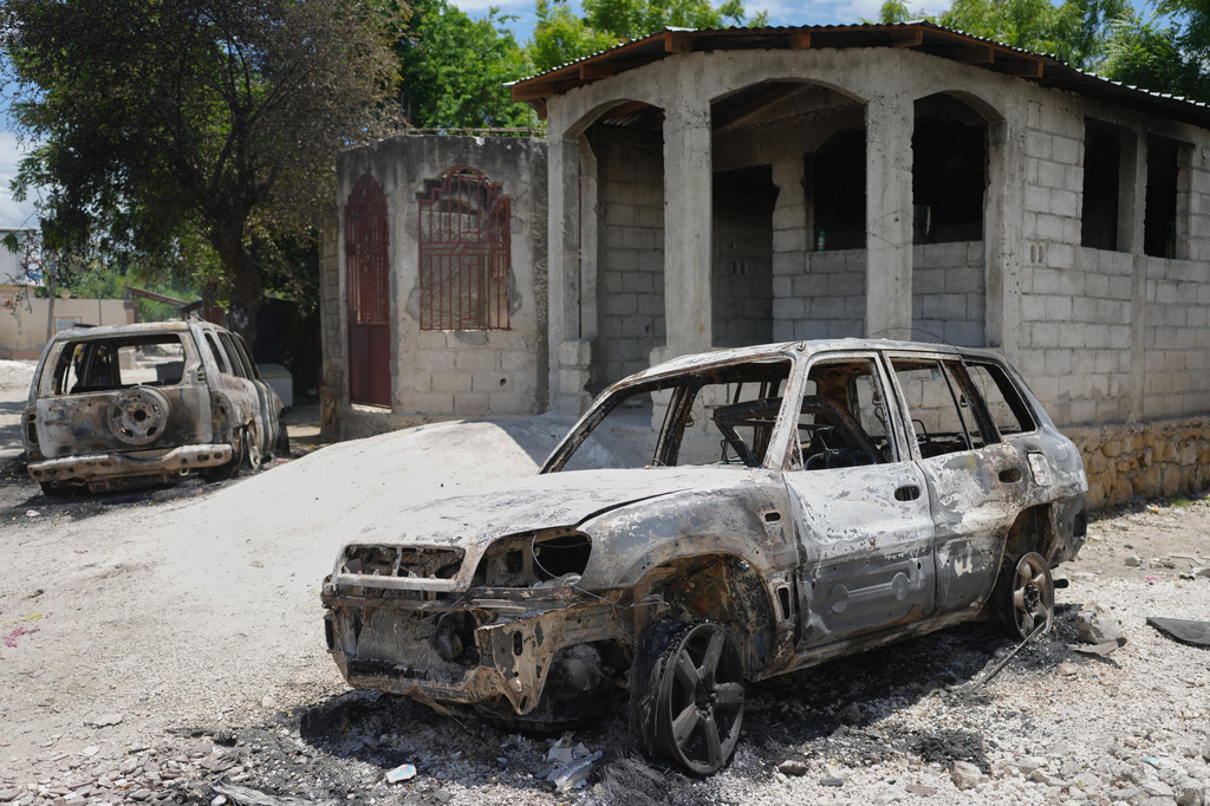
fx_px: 1075
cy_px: 403
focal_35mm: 32
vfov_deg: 41.1
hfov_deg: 58.7
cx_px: 605
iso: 50
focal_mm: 32
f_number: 2.8
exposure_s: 1/800
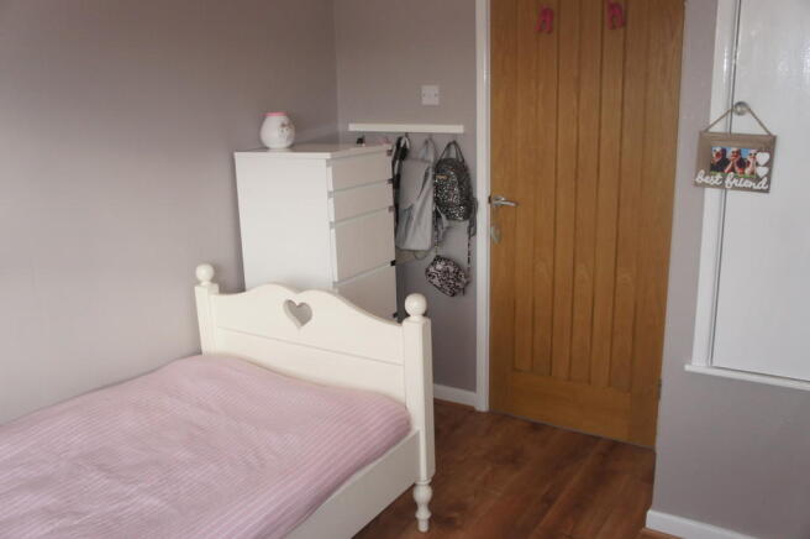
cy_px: 270
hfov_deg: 62.0
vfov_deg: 43.5
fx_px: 674
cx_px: 405
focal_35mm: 30
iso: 640
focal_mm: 20
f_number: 4
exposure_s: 1/60
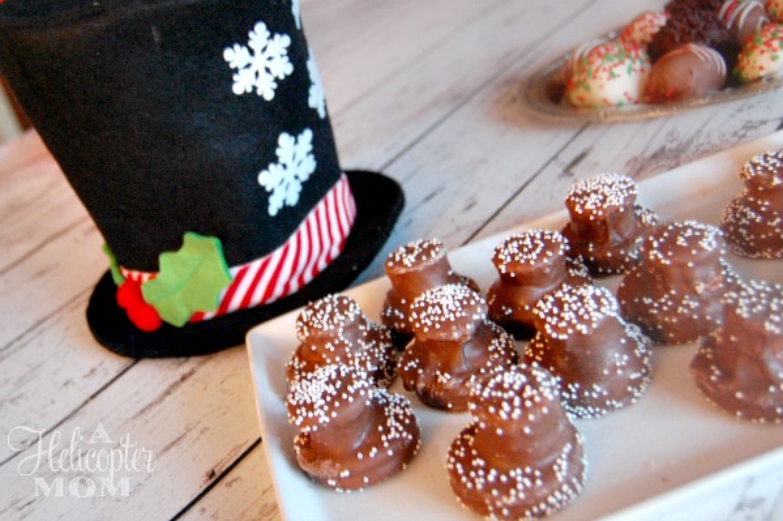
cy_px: 260
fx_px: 782
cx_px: 392
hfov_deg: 53.2
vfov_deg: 36.8
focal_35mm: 36
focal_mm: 24
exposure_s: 1/2.5
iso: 1600
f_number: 4
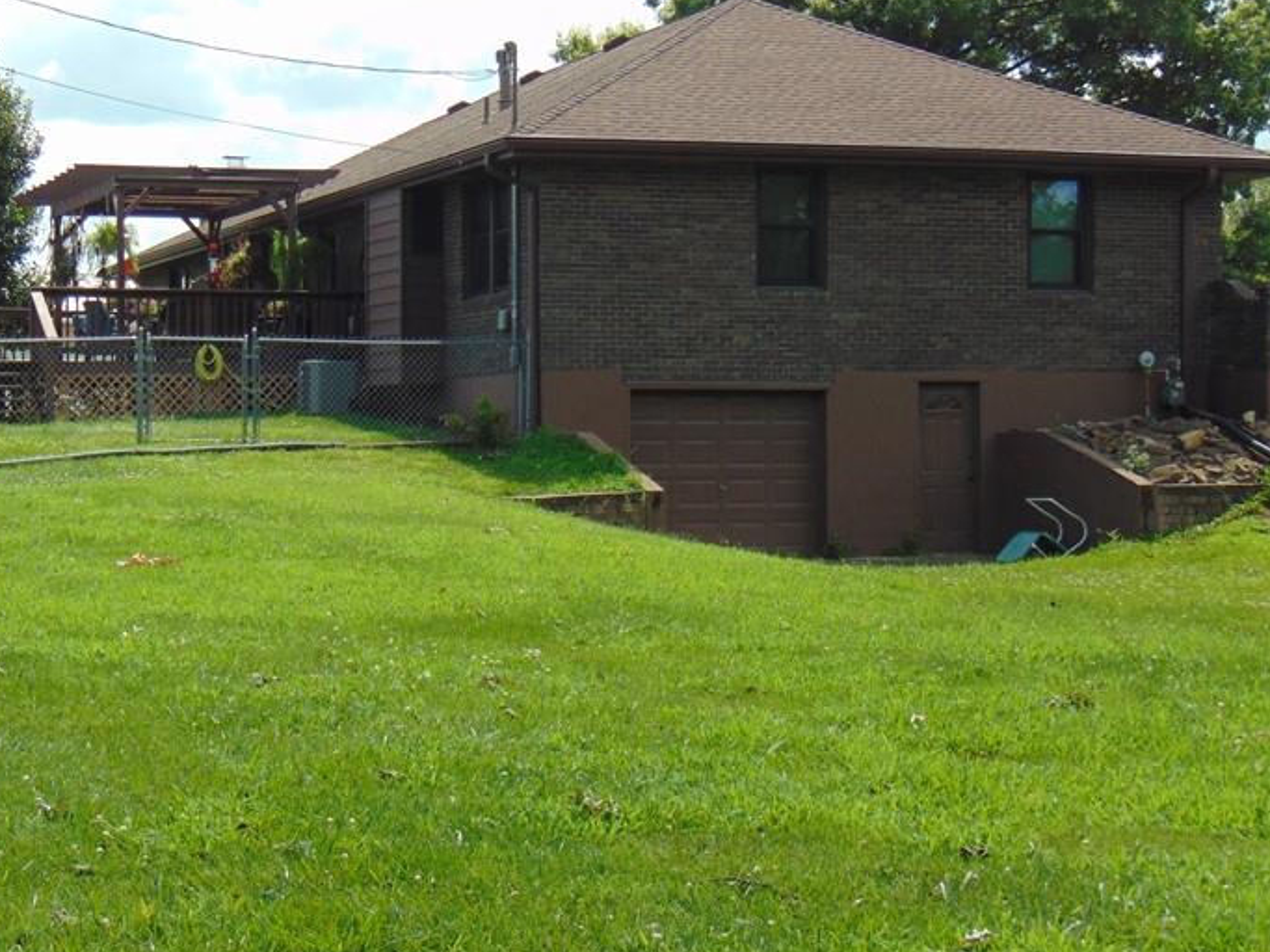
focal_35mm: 75
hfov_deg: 25.9
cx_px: 422
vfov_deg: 19.6
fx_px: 2751
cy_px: 424
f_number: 3.5
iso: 80
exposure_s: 1/640
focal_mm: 9
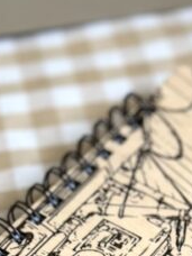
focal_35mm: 112
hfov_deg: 13.1
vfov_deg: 17.1
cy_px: 268
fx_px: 828
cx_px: 172
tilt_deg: -50.4
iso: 80
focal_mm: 6.86
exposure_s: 1/301
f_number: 1.78
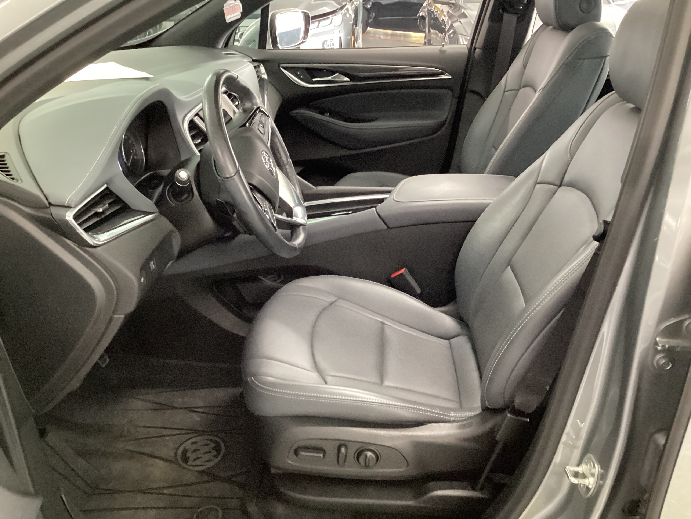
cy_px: 260
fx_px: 619
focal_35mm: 31
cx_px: 346
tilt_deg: -26.5
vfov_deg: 45.4
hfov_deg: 58.4
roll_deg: -1.2
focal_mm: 3.3
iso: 640
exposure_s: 1/30
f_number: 2.4
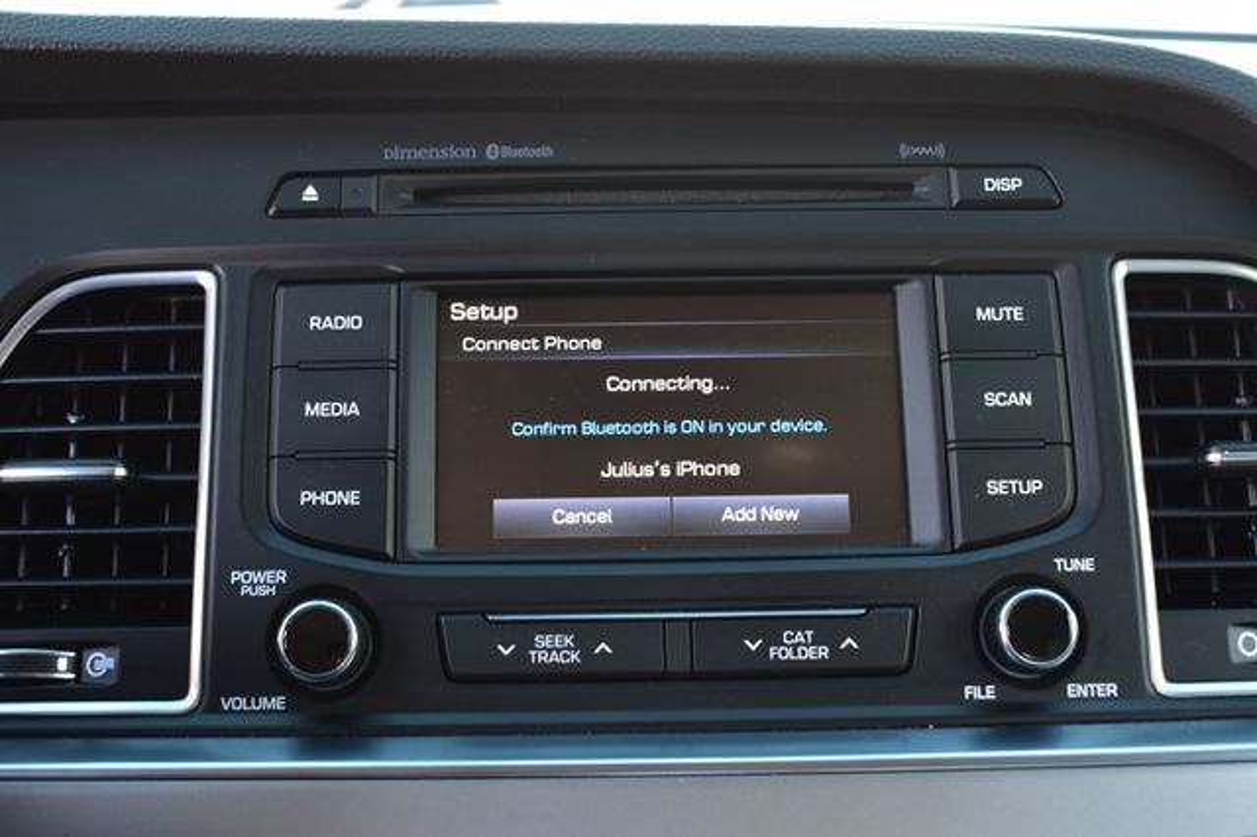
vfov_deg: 28.0
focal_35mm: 48
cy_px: 418
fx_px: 1675
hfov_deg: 41.1
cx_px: 628
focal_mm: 32
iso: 400
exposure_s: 1/15
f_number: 6.3
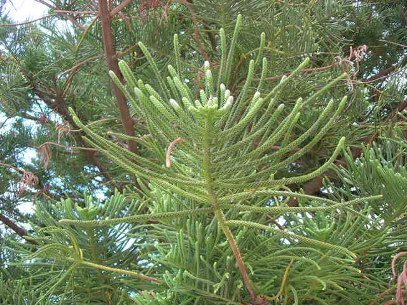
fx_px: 447
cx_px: 204
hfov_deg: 49.0
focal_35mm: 38
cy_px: 152
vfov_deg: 37.7
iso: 64
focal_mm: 7.8
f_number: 2.8
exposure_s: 1/32.2
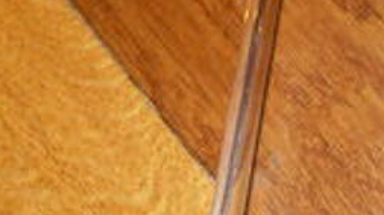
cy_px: -173
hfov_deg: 13.5
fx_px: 1537
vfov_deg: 7.8
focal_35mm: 151
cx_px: 557
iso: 100
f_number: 2.8
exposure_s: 1/45
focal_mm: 6.3
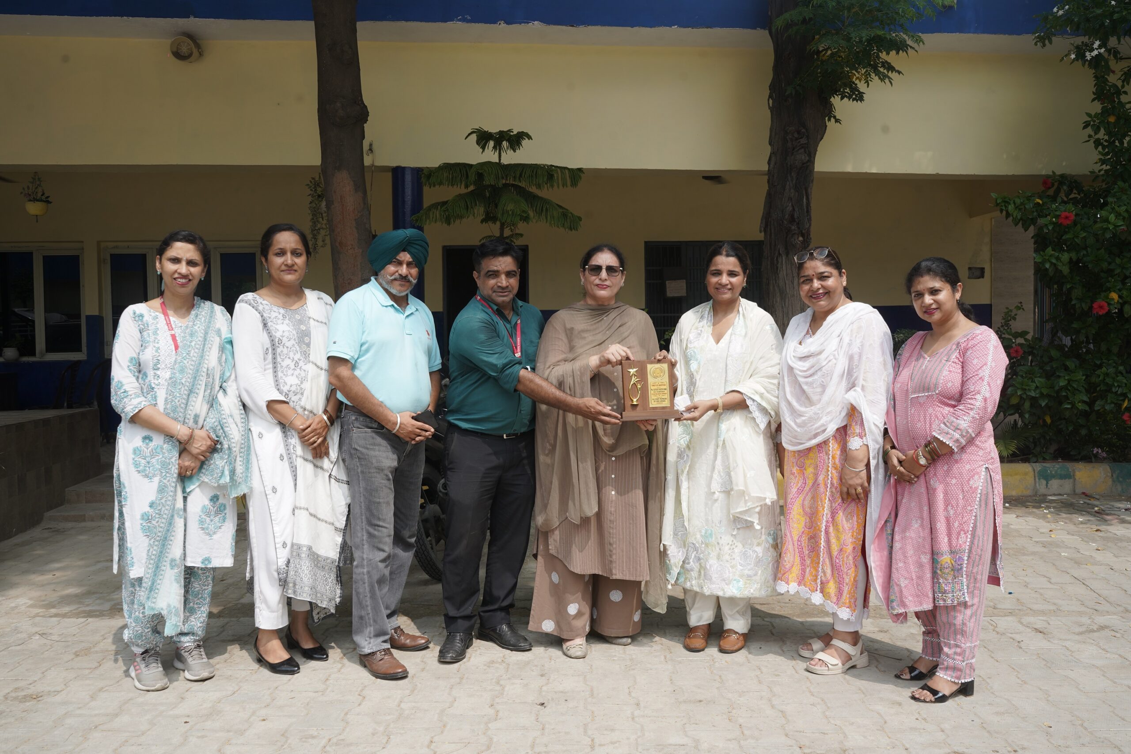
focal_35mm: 30
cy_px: 377
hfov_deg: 61.9
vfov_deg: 43.6
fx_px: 942
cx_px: 566
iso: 160
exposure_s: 1/160
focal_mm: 30
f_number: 10
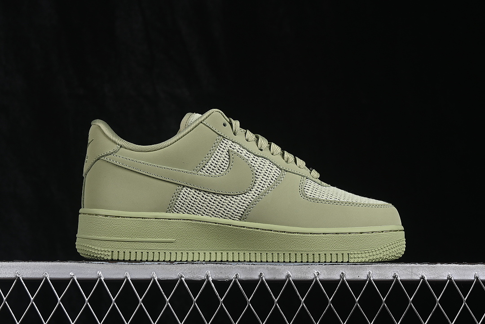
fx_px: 1010
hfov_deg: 27.0
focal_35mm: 75
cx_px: 242
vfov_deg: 18.2
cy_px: 162
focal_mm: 50
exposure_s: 1/80
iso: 160
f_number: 8
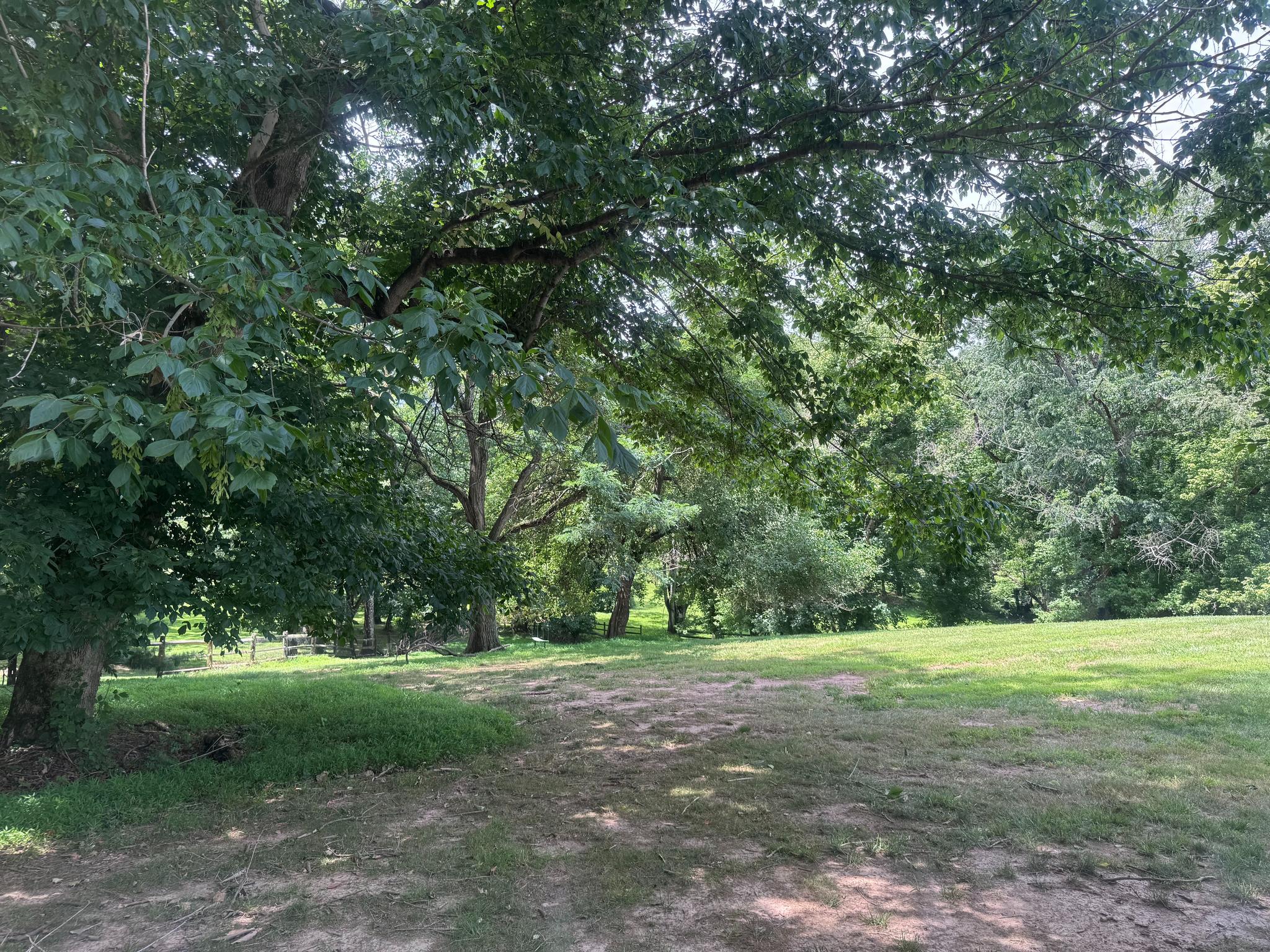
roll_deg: +0.3
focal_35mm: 24
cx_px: 635
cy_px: 476
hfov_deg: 71.6
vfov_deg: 56.8
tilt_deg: +0.0
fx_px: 881
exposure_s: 1/366
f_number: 1.78
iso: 80
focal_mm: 6.76
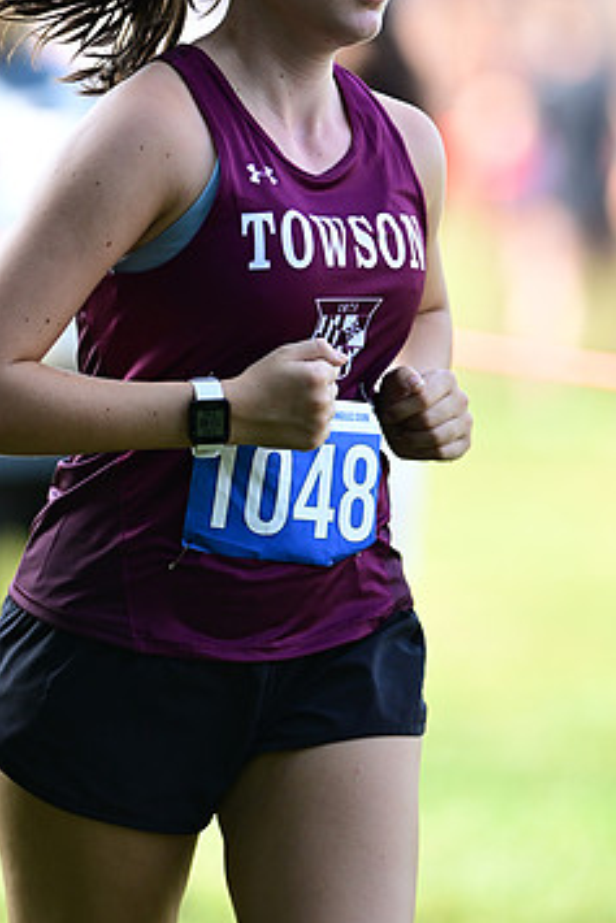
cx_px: 183
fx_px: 12563
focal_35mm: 490
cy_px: 309
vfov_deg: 4.2
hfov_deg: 2.8
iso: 1100
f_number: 2.8
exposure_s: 1/2000
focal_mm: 300
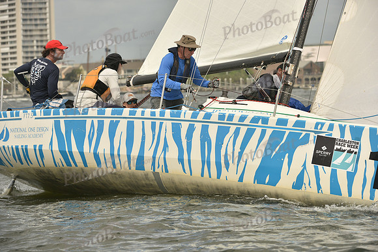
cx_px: 189
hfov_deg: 8.6
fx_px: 2520
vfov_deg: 5.7
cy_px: 126
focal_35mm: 240
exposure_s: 1/1250
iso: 320
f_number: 8
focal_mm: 240
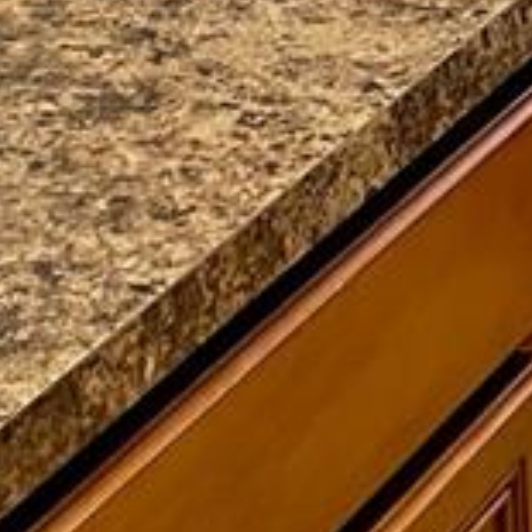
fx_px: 3095
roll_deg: +3.1
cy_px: -299
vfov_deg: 9.5
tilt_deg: -17.1
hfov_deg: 9.8
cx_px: 271
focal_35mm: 178
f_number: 1.6
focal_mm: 4.2
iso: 100
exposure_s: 1/60
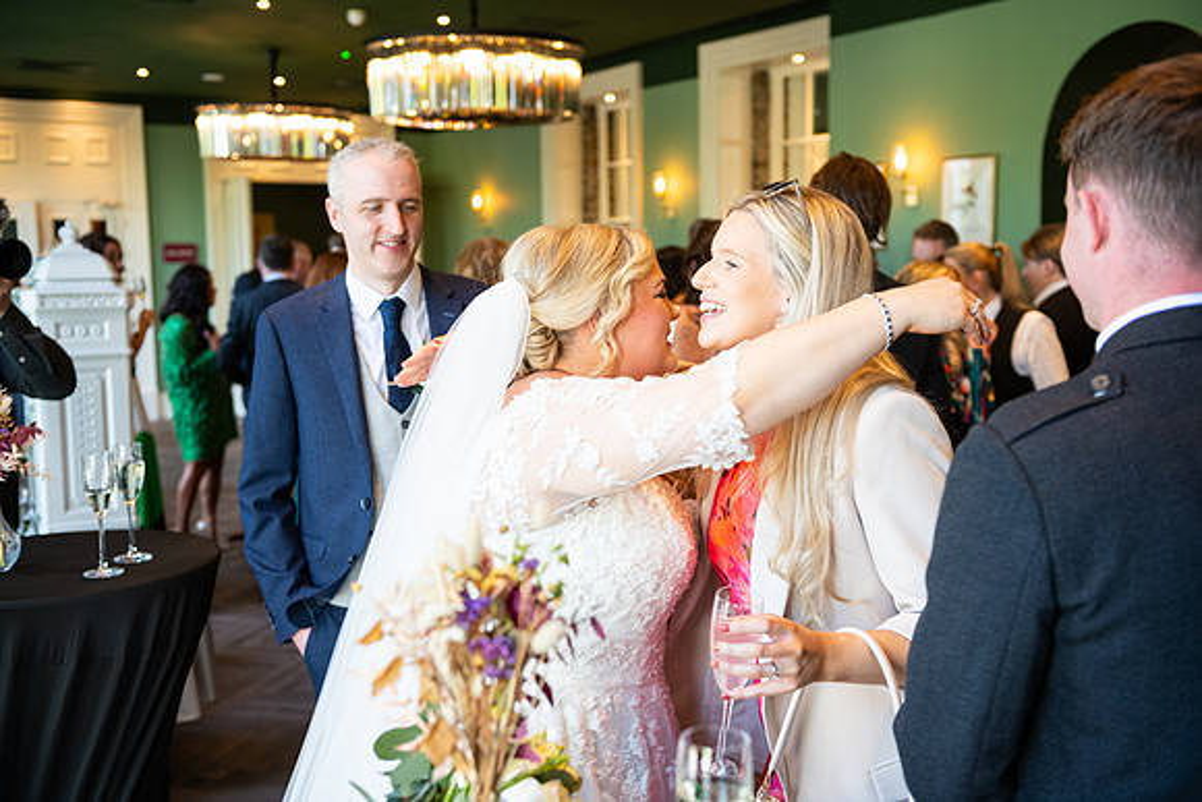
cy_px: 401
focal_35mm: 40
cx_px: 601
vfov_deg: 33.4
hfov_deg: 48.4
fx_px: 1336
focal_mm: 40
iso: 800
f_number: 3.5
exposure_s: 1/160
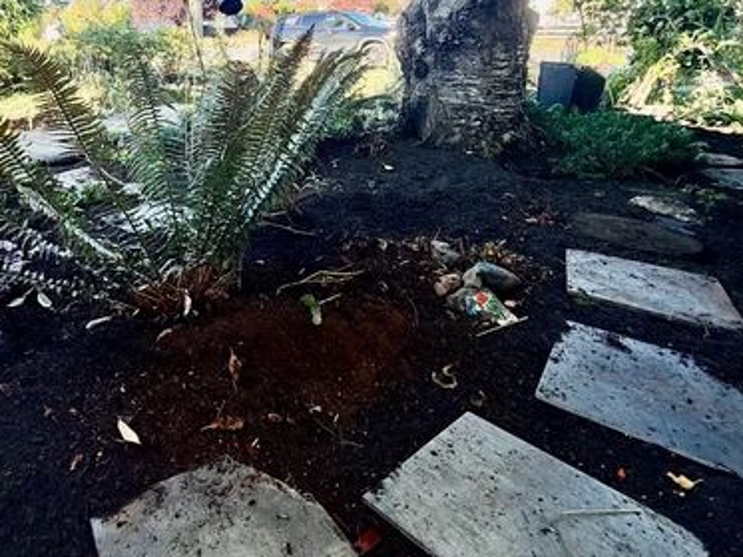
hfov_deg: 66.8
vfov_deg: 53.8
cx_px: 179
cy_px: 127
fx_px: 515
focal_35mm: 24
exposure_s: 1/231
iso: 40
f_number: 2.2
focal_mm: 2.22
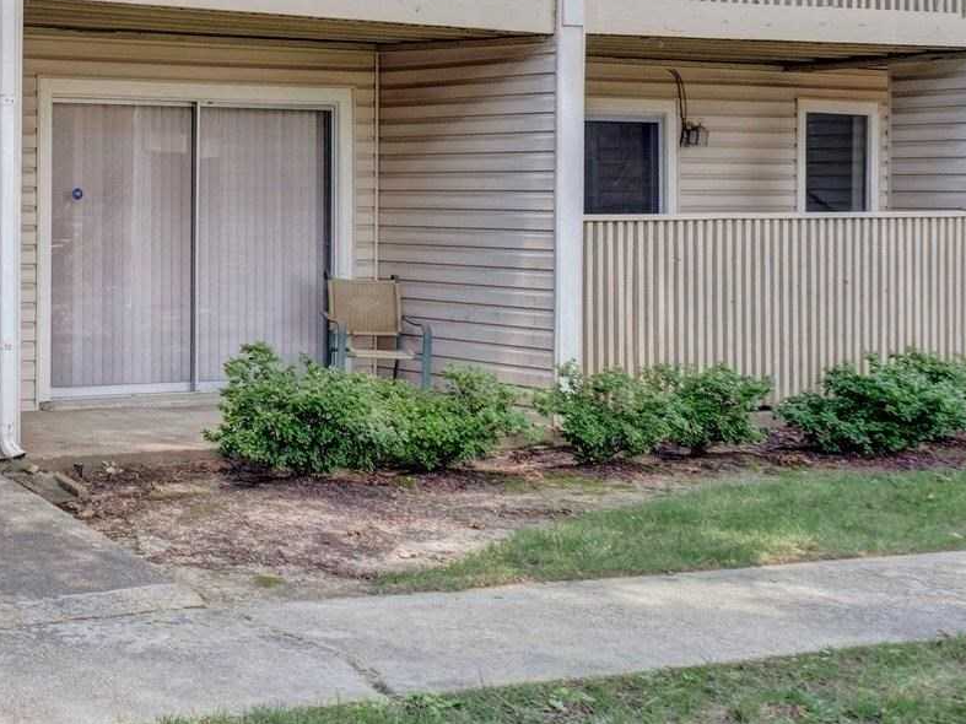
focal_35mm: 60
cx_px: -222
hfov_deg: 27.8
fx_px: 1674
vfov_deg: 23.7
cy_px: 71
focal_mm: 16
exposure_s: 1/60
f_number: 8
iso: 400
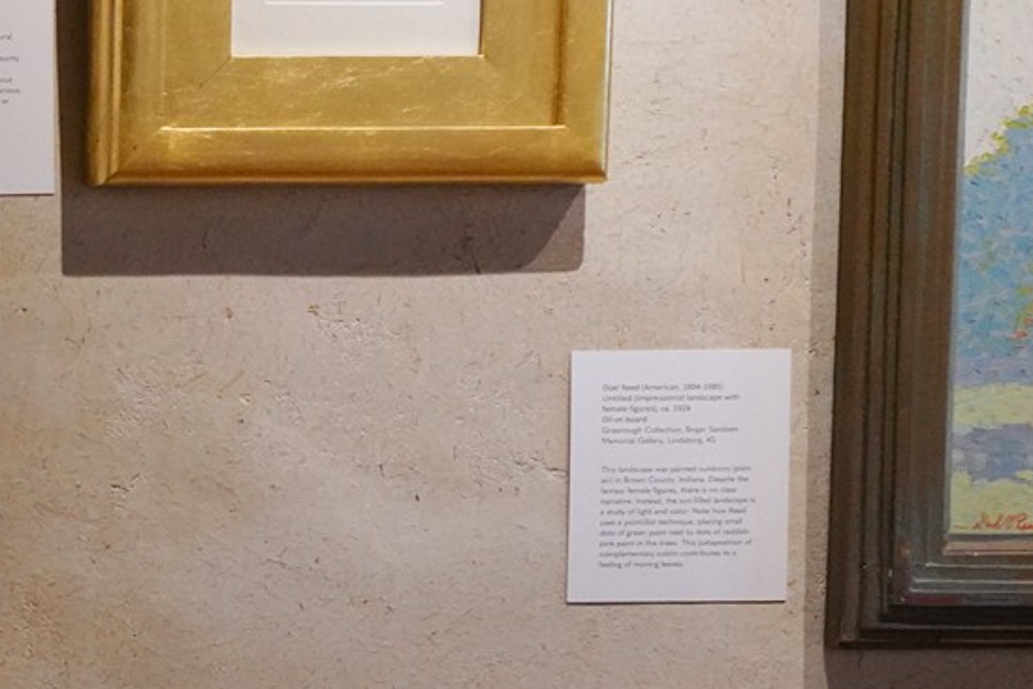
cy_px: 580
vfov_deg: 13.3
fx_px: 2927
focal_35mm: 102
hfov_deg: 17.1
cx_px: -723
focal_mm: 28
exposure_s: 1/100
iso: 4000
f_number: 7.1
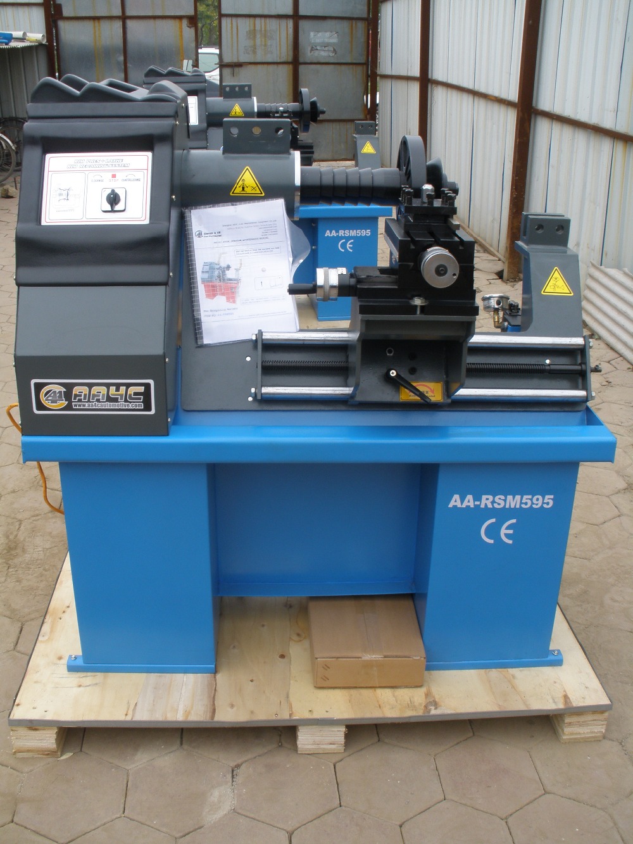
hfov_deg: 39.7
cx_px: 316
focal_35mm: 36
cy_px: 422
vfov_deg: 51.4
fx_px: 878
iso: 80
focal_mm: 6.3
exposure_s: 1/160
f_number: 5.6
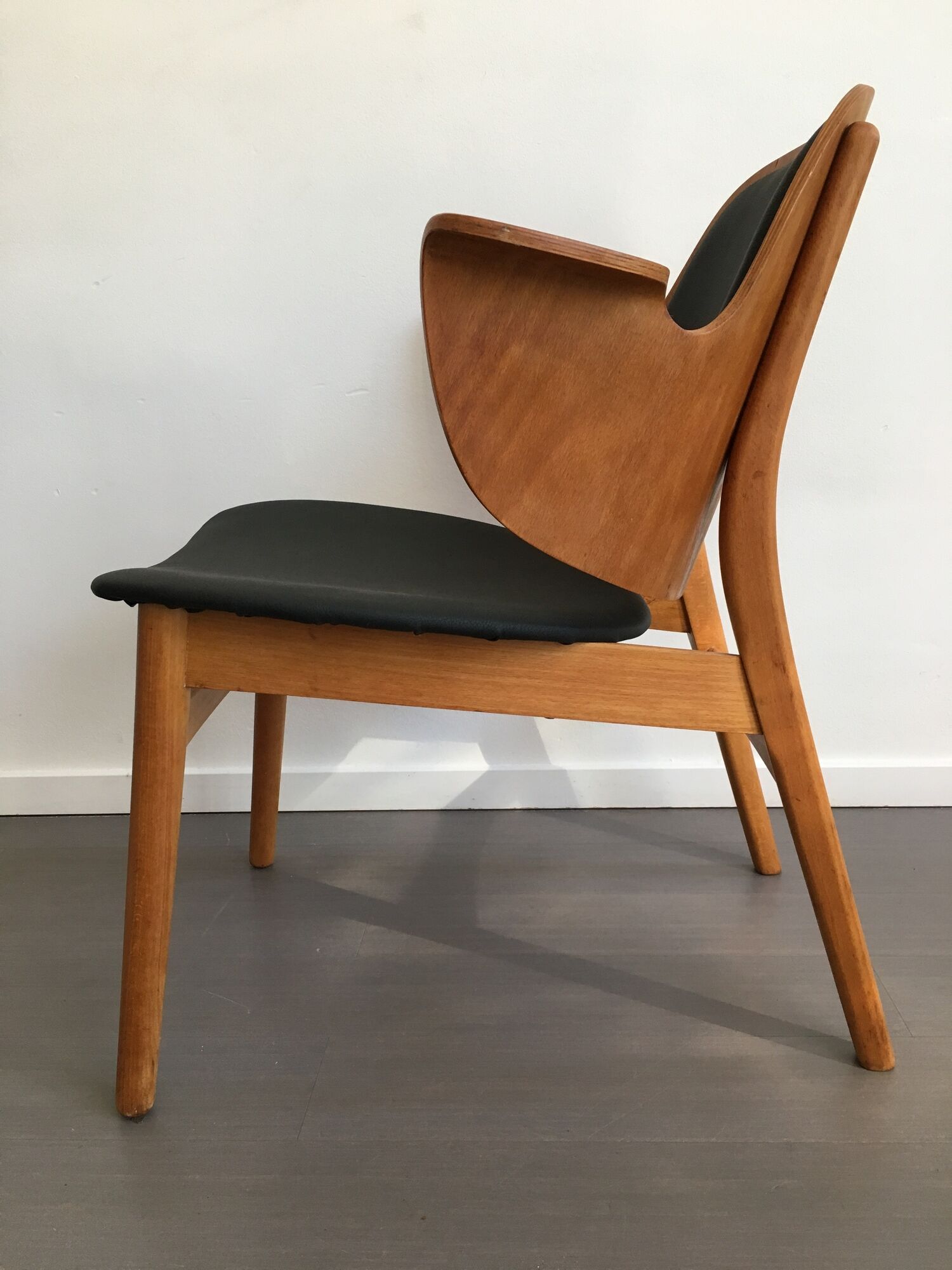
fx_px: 1063
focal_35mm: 29
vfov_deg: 61.7
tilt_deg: -14.6
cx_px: 476
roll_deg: +1.4
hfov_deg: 48.2
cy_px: 635
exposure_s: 1/33
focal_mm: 4.15
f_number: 2.2
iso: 50
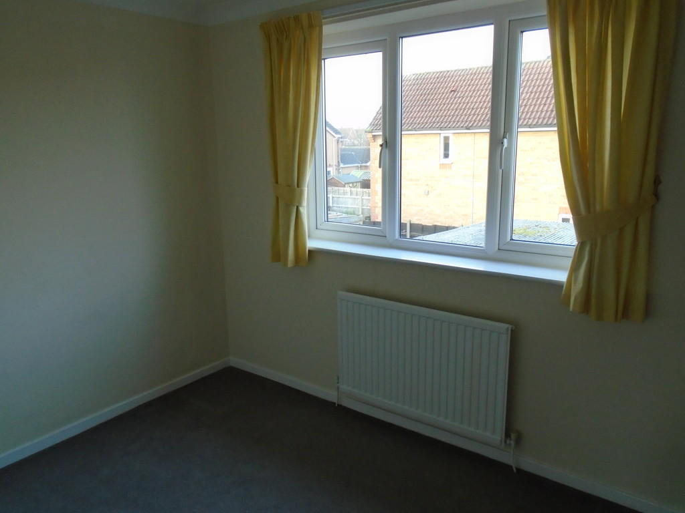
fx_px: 515
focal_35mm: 26
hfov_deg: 67.3
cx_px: 342
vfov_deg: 53.1
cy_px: 256
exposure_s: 1/30
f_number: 3.2
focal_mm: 4.6
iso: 250
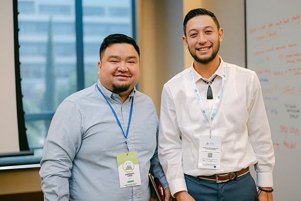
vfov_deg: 27.0
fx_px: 418
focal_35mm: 50
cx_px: 150
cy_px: 100
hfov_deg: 39.6
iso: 500
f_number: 2
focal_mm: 50
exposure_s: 1/125
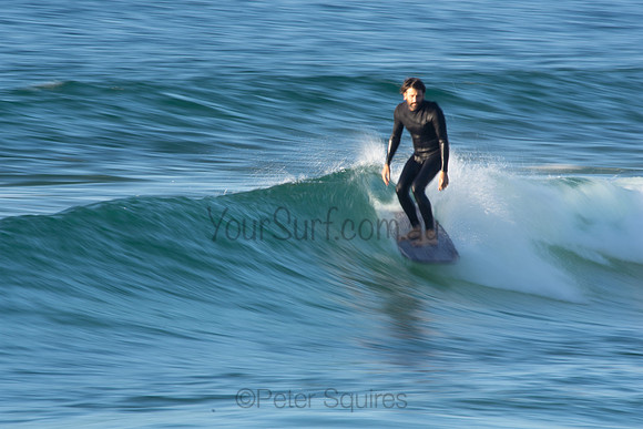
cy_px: 214
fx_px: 13398
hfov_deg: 2.7
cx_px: 322
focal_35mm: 750
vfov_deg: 1.8
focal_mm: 500
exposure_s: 1/15
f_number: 22
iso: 100
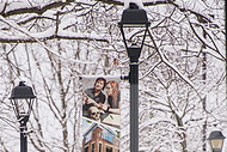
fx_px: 3843
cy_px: 229
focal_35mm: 609
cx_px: 76
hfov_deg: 3.4
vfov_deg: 2.3
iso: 160
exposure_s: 1/400
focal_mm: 200
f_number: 3.2
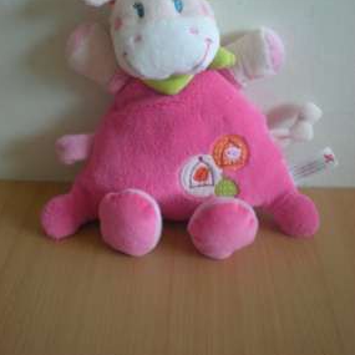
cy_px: 118
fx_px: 534
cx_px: 177
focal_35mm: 46
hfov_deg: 36.8
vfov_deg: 36.4
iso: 200
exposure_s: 1/30.7
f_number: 3.1
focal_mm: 6.3
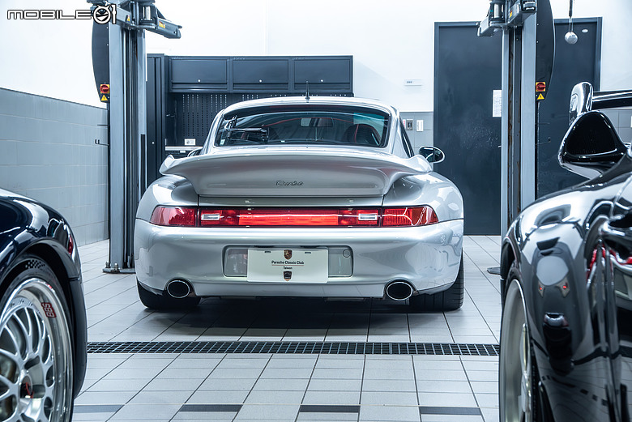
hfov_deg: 34.5
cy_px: 211
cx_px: 316
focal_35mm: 58
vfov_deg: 23.4
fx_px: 1019
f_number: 4
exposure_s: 1/50
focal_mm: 58
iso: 2000
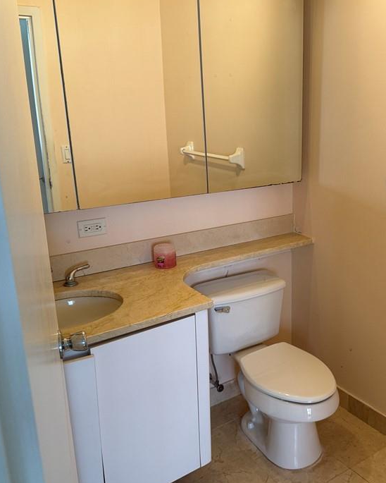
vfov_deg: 51.5
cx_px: 279
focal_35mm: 35
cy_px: 243
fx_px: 500
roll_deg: -0.1
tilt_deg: -15.5
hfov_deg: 41.3
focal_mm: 6.76
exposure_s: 1/121
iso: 125
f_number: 1.78
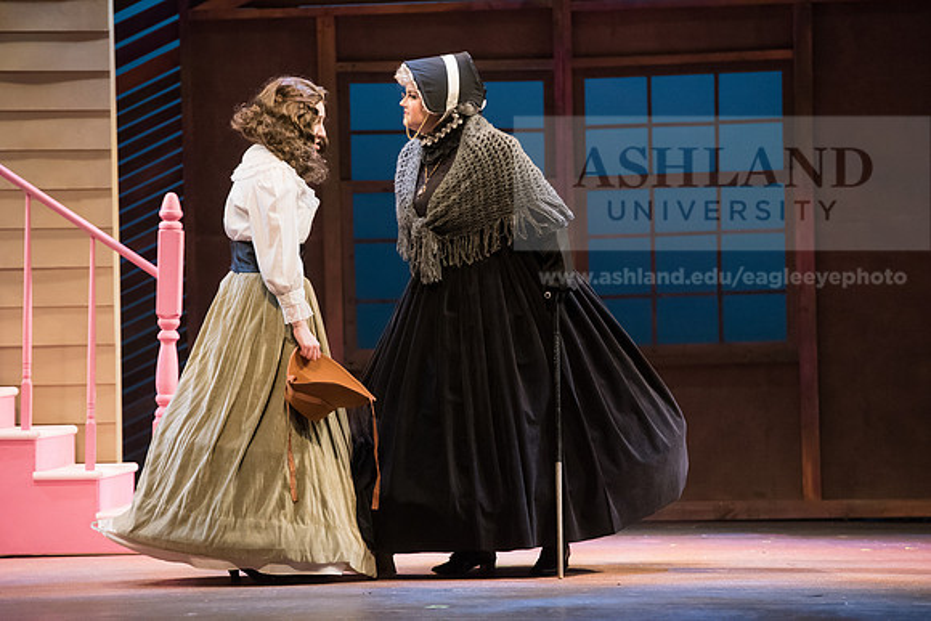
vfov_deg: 7.4
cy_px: 310
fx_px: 4785
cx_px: 466
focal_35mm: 185
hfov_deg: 11.1
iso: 5000
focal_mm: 185
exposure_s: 1/320
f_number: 4
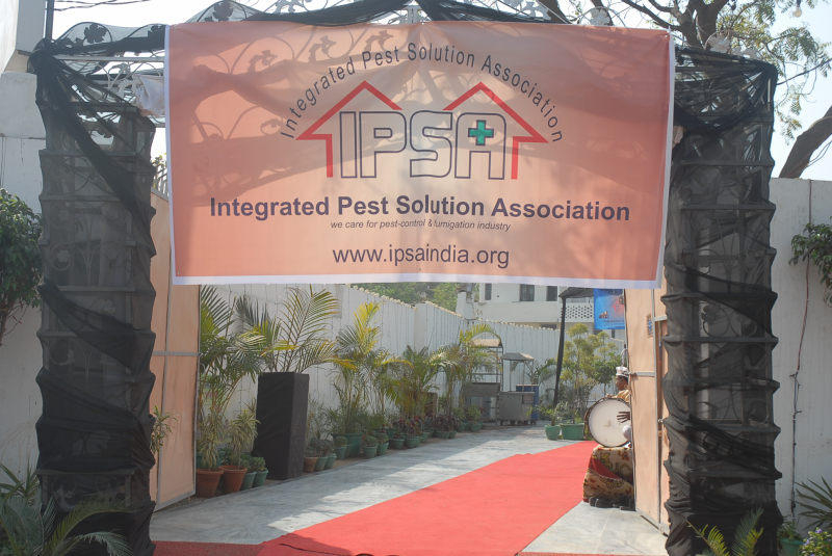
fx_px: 1006
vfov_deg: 30.9
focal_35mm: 44
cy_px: 278
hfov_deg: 44.9
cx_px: 416
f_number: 7.1
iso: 100
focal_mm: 29
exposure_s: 1/125
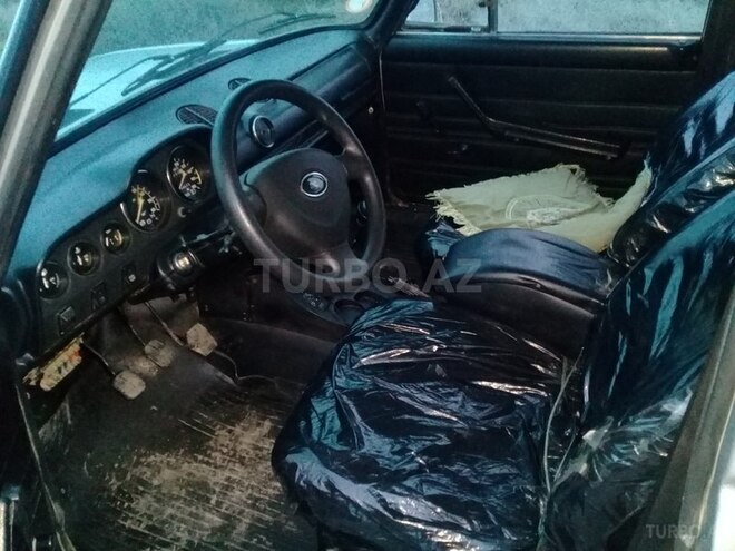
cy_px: 276
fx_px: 658
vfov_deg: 45.4
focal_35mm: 31
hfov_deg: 58.4
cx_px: 368
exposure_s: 1/24
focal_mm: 3.3
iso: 640
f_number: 2.2
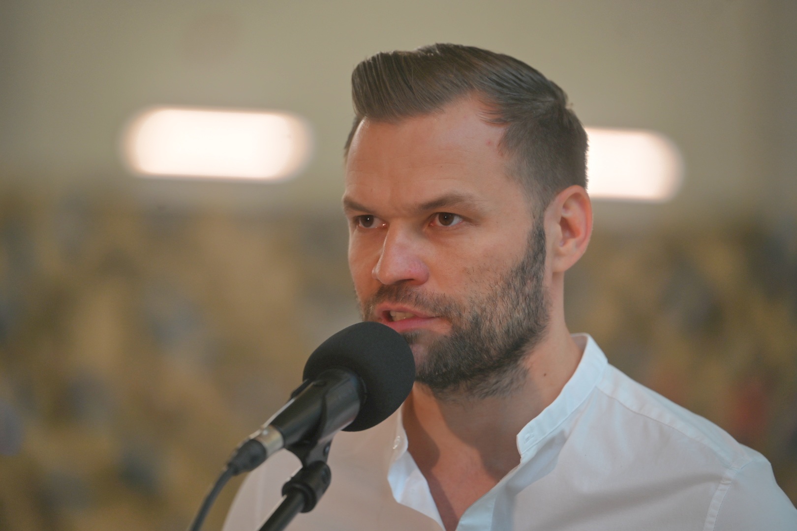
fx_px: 3985
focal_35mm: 180
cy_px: 266
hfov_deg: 11.4
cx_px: 398
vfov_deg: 7.6
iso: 125
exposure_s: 1/250
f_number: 2.8
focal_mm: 180
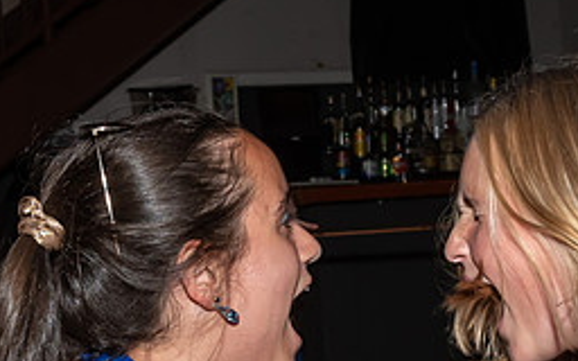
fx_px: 2142
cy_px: 327
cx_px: 247
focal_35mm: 136
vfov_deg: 9.6
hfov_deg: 15.4
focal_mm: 20
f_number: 5.6
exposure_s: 1/250
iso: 400
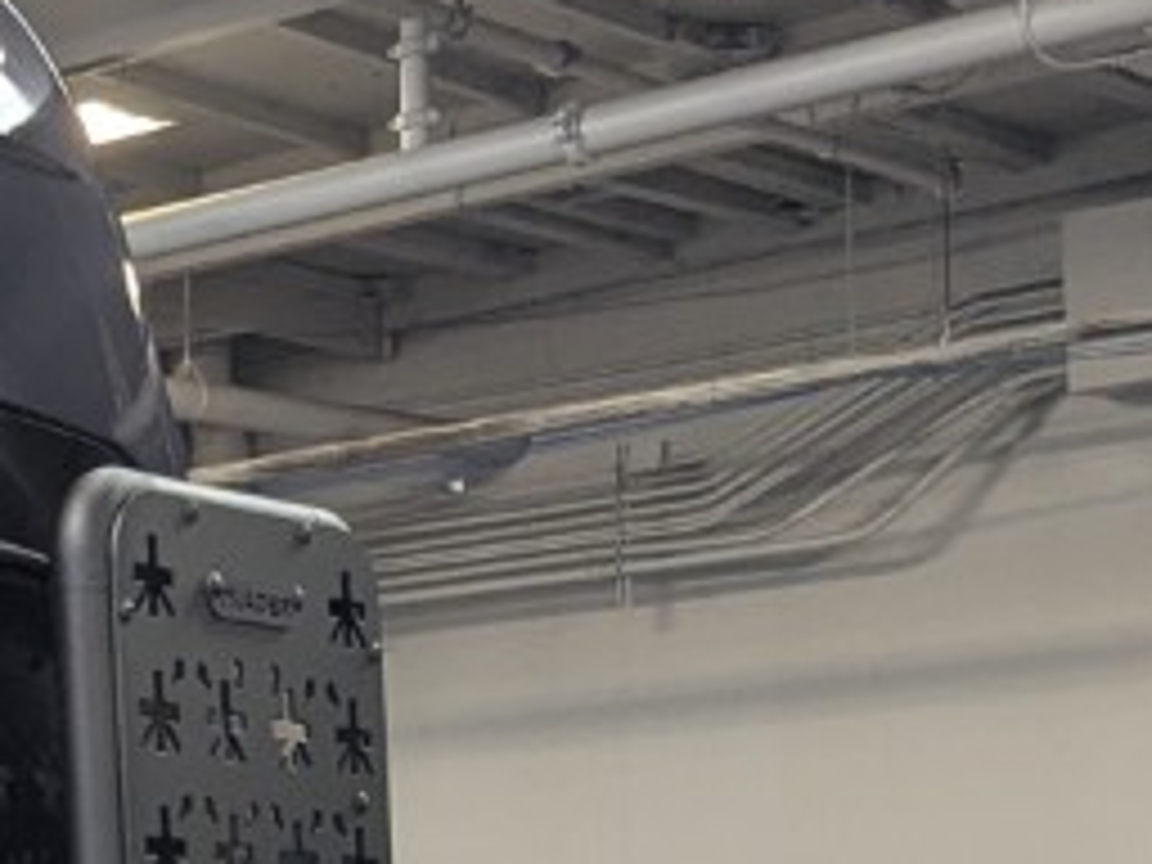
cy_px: 1287
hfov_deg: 12.1
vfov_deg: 10.9
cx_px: -1586
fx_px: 4360
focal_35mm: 131
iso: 150
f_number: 1.85
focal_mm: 6.81
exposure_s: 1/105
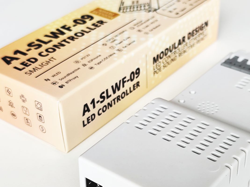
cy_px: 131
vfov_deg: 21.2
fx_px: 498
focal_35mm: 69
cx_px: 153
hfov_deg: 28.1
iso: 50
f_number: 1.65
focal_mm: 6.19
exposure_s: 1/100
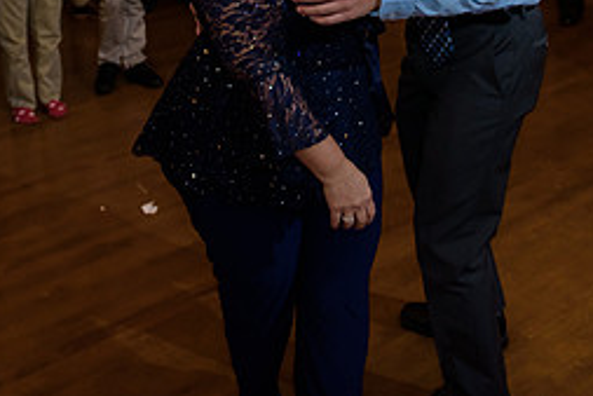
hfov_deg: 36.2
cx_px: 293
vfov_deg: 23.0
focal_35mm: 55
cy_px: -53
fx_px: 906
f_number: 3.2
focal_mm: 24
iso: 1250
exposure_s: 1/125
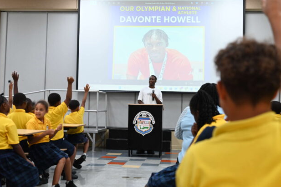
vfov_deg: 25.5
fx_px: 414
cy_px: 94
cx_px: 138
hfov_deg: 37.5
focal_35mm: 53
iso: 2000
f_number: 4
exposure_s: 1/125
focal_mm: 52
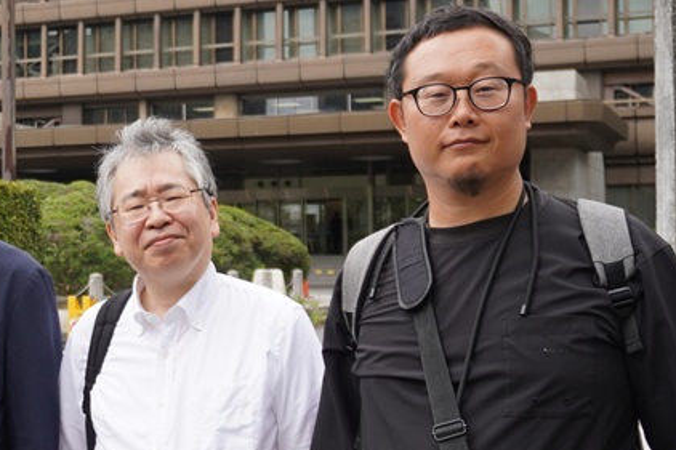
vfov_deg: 17.0
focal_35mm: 80
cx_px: -62
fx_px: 1502
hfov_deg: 23.8
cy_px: 239
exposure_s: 1/200
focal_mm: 22
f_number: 4.5
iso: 100
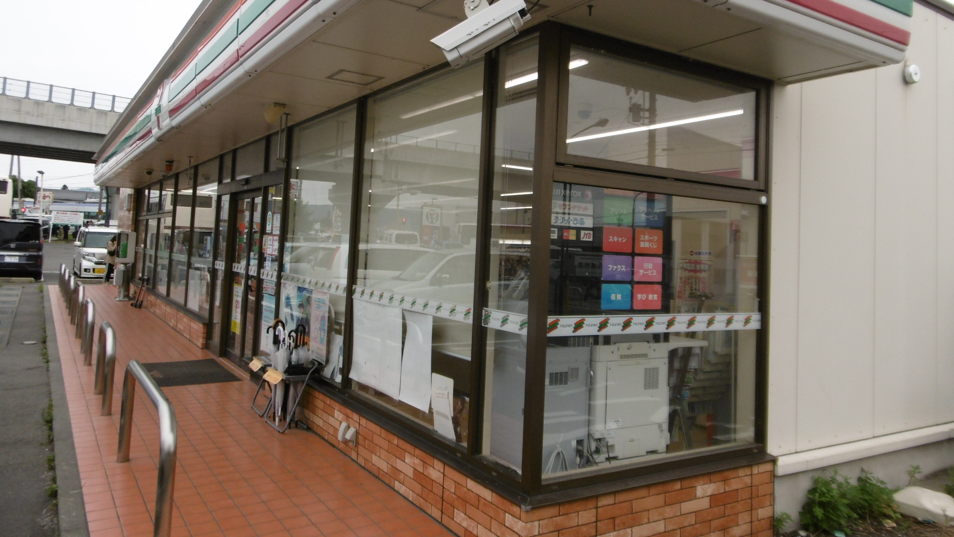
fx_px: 683
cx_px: 477
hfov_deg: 69.9
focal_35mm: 27
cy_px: 207
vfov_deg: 42.6
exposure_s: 1/200
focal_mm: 4.3
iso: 100
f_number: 3.1
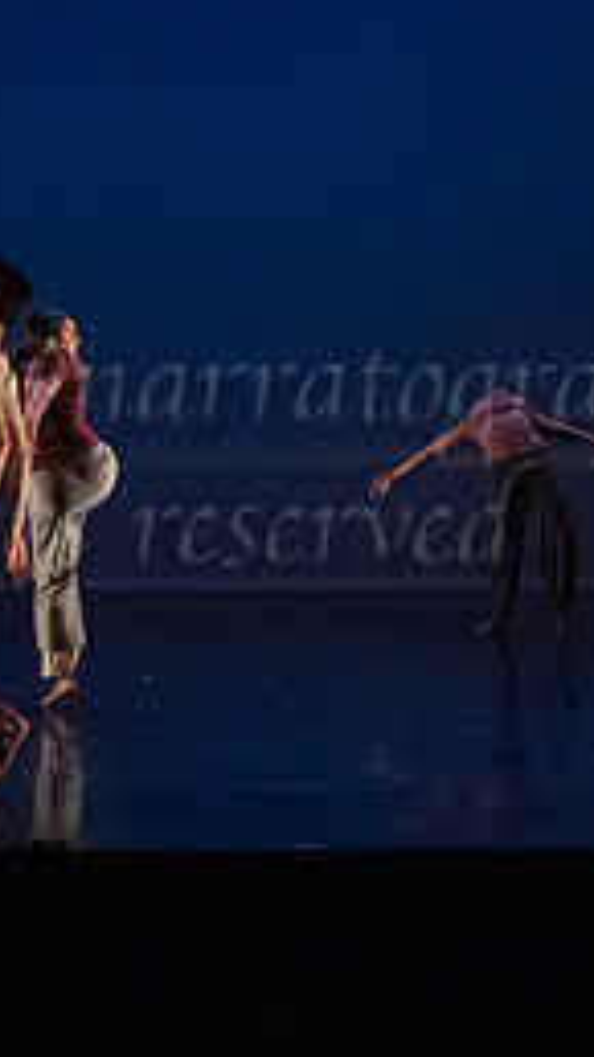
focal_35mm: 121
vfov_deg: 17.7
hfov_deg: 10.0
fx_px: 3390
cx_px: 207
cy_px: 453
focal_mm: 43
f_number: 3.5
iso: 4000
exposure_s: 1/400
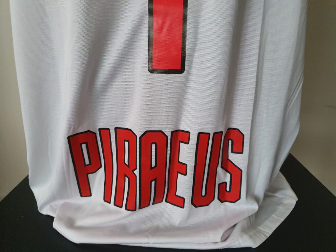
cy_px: 126
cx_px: 168
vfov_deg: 53.1
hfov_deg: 67.3
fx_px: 252
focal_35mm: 26
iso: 640
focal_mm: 4.32
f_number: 1.5
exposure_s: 1/50
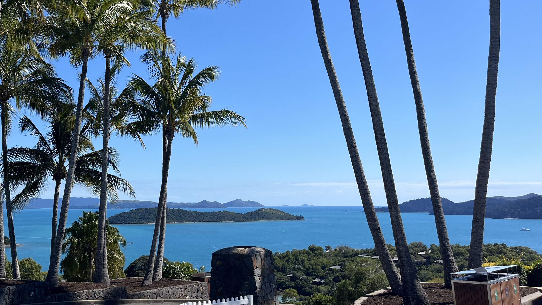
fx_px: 604
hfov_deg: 46.9
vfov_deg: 28.0
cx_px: 146
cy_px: 77
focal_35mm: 42
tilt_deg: +11.1
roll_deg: +0.5
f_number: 1.6
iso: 50
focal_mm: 5.1
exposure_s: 1/3876
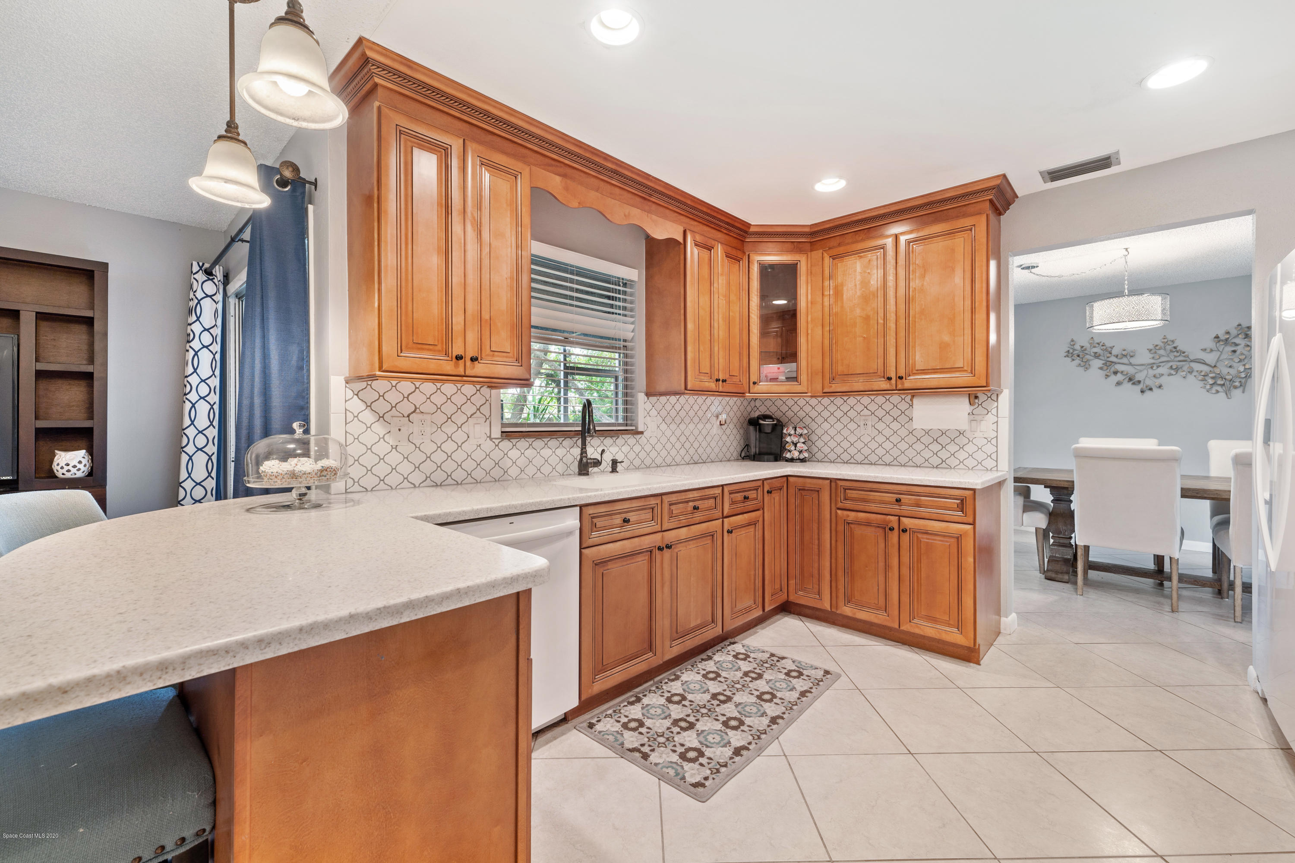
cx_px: 648
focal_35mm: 14
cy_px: 432
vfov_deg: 81.2
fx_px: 504
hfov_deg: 104.3
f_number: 8
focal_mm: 14
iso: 100
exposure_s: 2
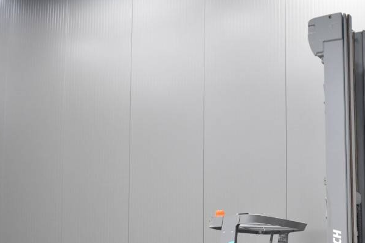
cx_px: 318
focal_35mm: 63
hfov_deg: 30.7
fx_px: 639
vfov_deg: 20.9
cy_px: 237
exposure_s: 1/50
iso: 1600
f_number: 4
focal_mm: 21
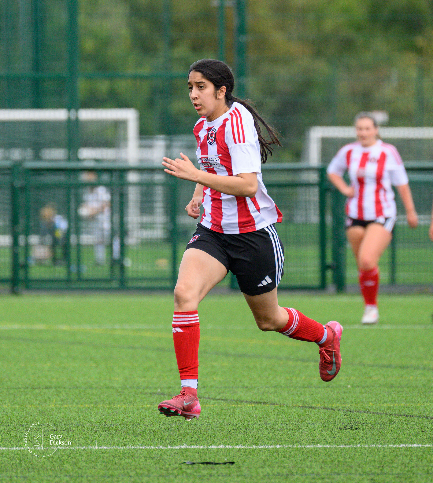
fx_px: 10352
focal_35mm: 691
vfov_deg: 2.7
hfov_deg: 2.4
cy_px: 140
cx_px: 217
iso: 1000
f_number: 5.3
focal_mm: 330
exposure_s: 1/1600
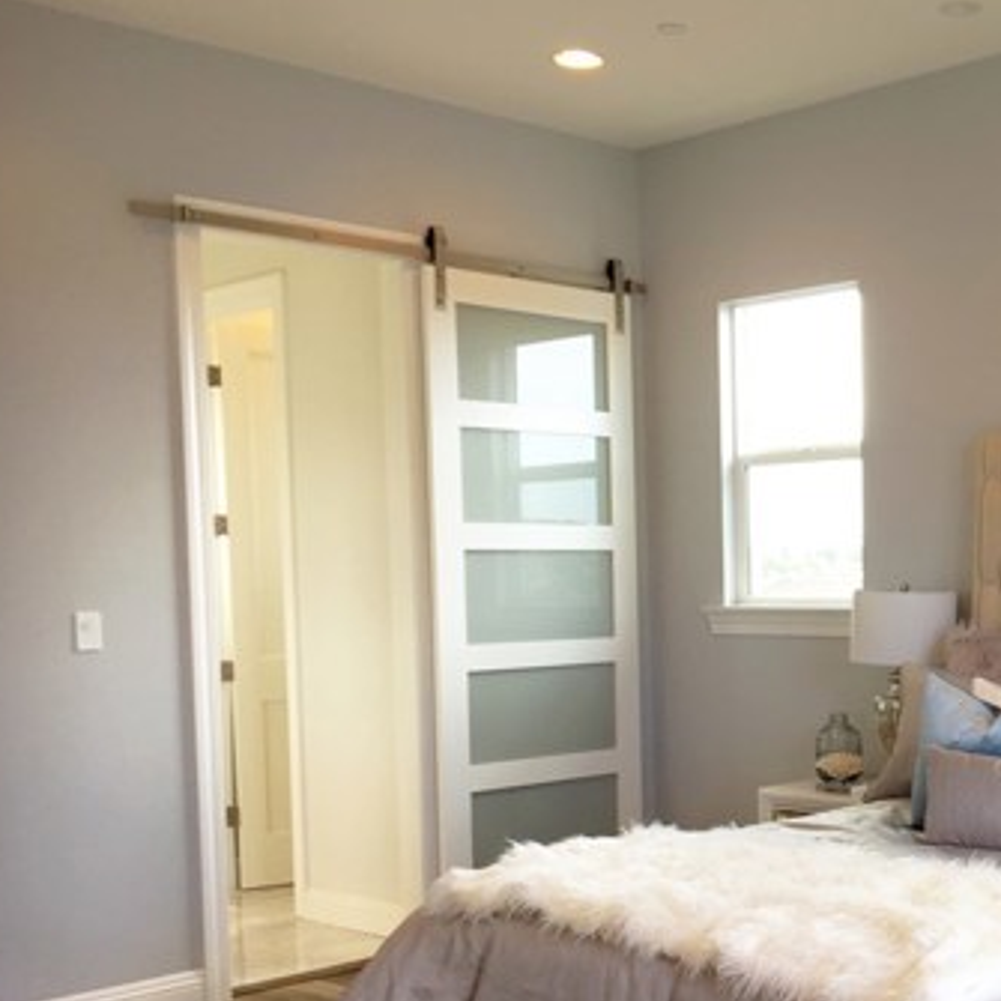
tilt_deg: -4.3
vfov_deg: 34.3
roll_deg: +0.5
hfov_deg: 32.8
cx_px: 911
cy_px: 690
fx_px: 1603
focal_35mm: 49
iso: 25
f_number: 2.2
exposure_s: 1/60
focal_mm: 4.15
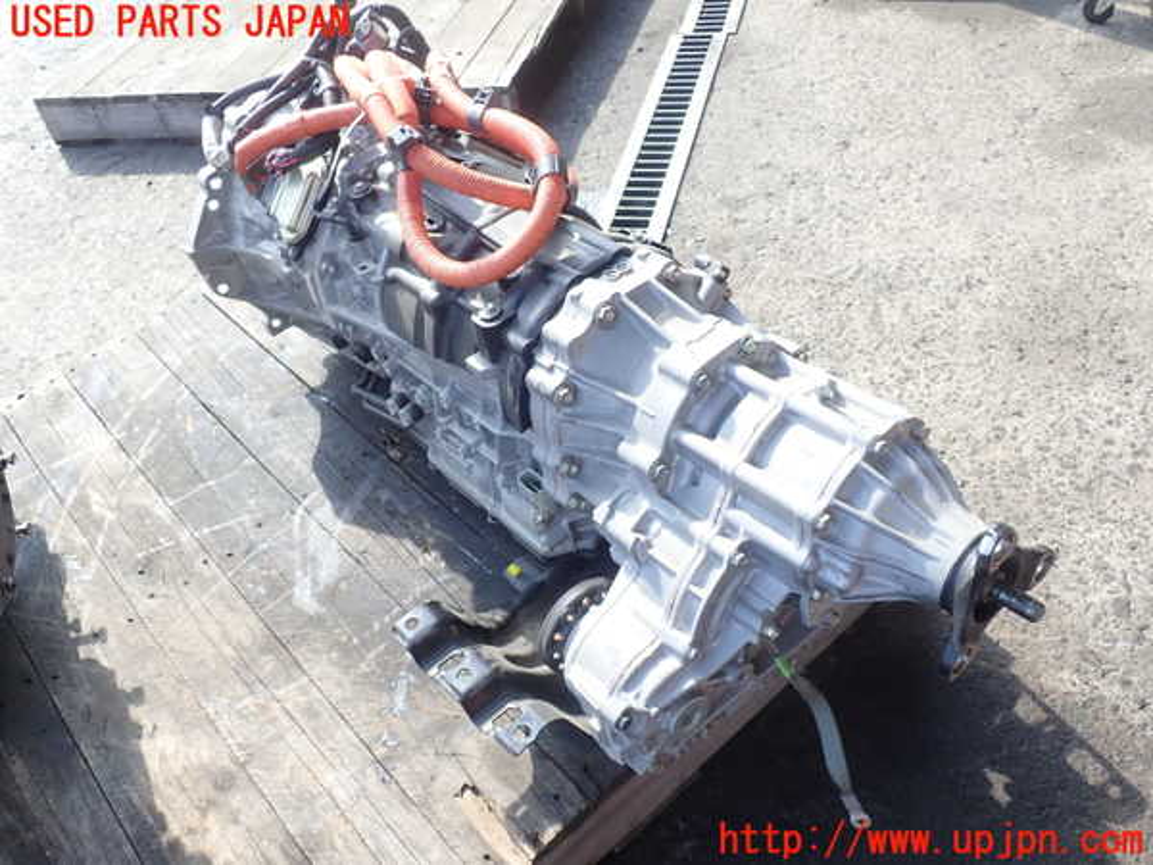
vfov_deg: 46.8
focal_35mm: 30
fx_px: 999
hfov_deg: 60.0
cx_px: 576
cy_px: 432
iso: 100
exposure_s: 1/160
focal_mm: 5.5
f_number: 3.2
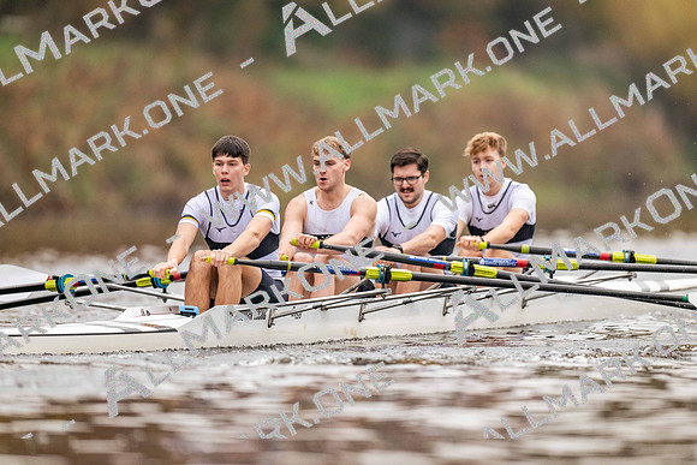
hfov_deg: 3.4
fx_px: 11619
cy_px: 232
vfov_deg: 2.3
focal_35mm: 600
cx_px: 348
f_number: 4
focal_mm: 600
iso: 3200
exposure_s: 1/2500
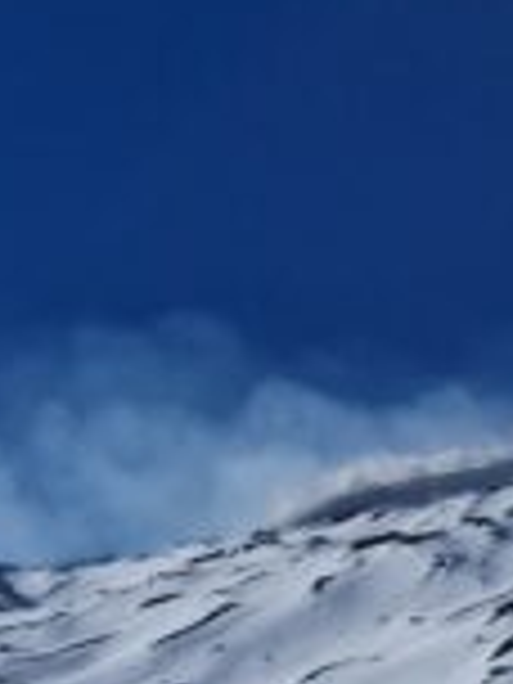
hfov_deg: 9.1
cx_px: -459
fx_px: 3063
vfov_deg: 11.9
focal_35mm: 155
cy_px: 1166
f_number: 1.8
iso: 50
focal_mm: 6.4
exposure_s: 1/7104
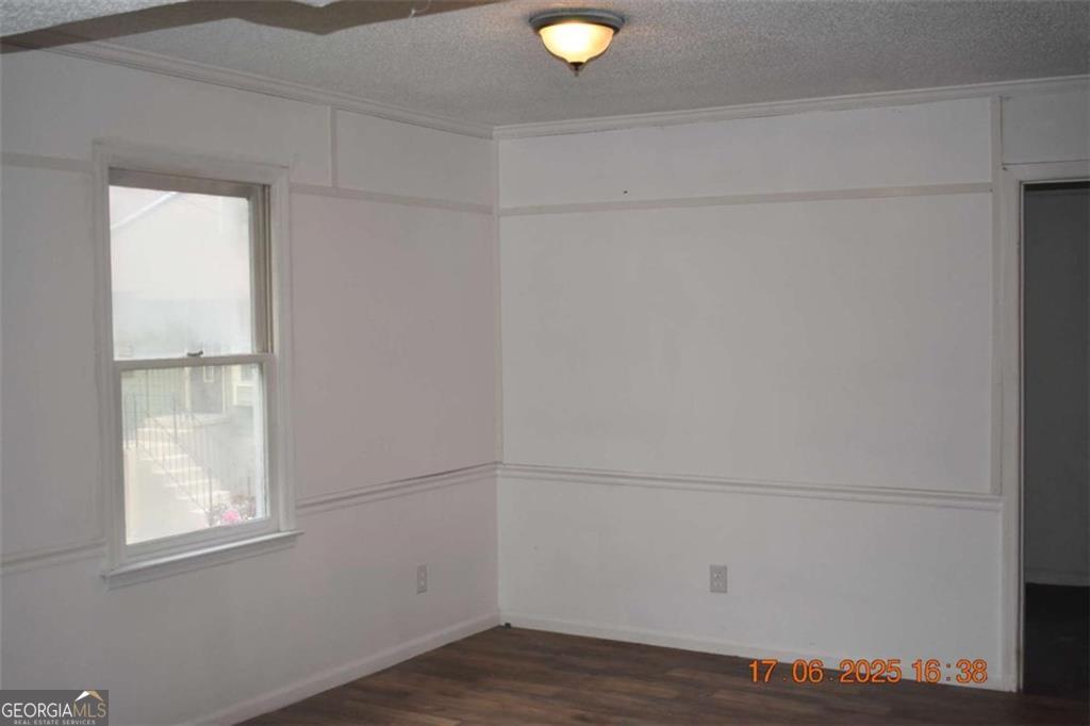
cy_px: 363
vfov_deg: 31.9
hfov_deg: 46.4
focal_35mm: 42
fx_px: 1271
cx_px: 545
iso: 640
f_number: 5
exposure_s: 1/200
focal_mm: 28
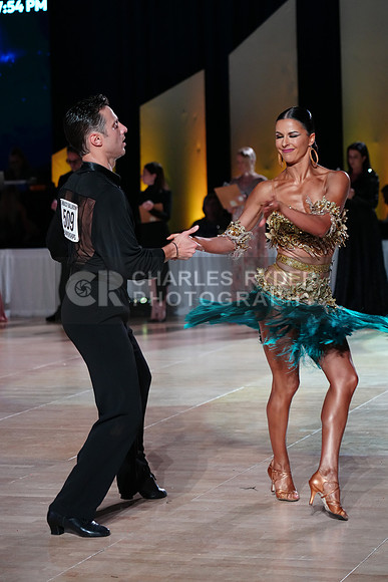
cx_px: 194
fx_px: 1696
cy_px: 291
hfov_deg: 13.0
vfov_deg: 19.5
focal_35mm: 105
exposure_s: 1/320
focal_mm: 105
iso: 3200
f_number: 4
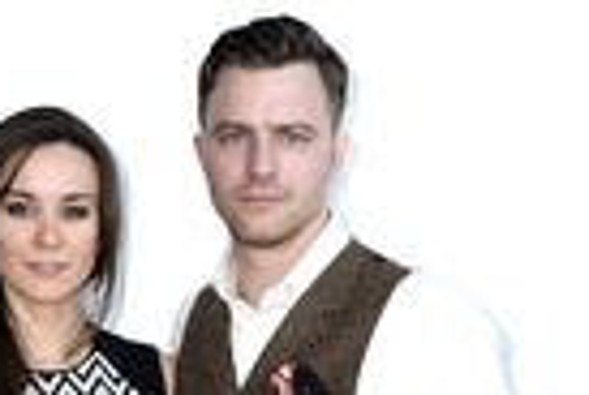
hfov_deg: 20.2
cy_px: 790
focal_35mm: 100
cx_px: 168
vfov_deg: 12.2
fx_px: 1647
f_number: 4.5
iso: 100
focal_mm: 23
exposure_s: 1/80
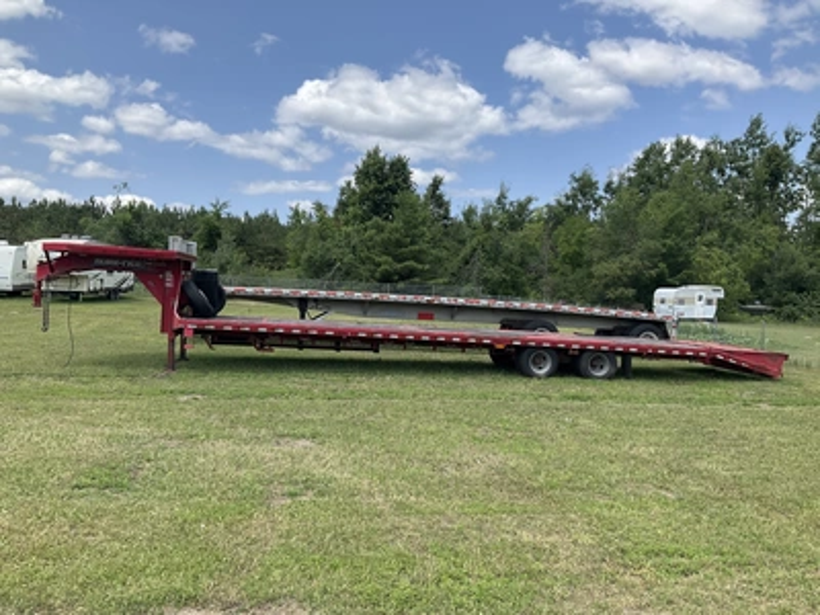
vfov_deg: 48.2
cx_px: 410
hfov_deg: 61.7
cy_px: 308
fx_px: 687
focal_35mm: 29
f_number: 1.8
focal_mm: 3
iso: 25
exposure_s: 1/1626
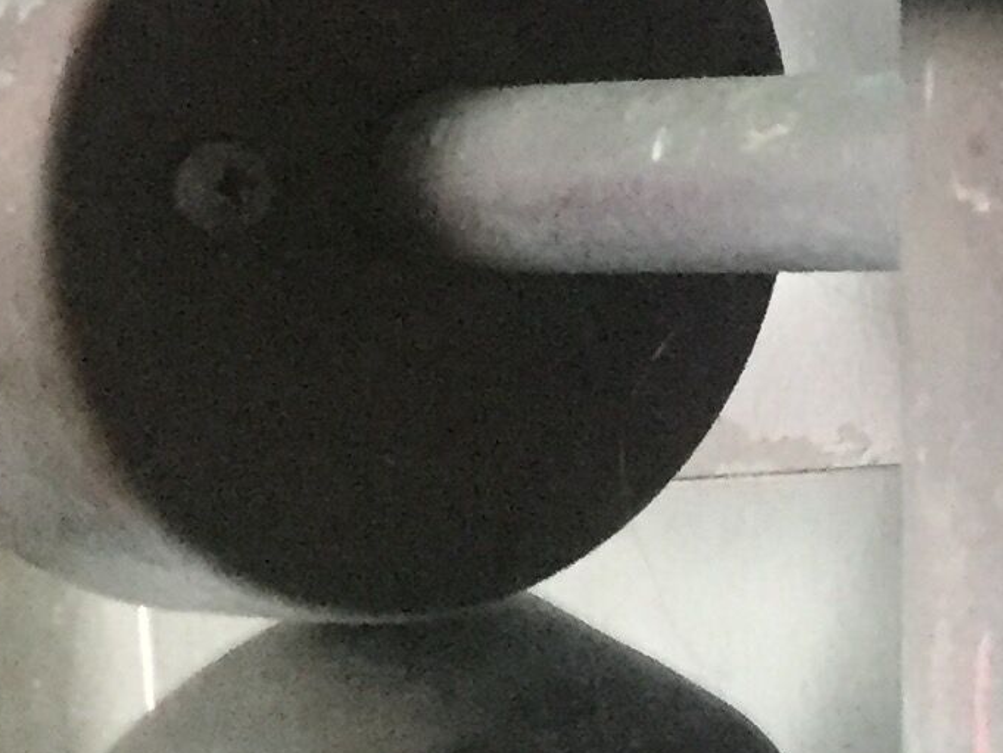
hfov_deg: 12.3
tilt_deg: -9.5
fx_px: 4028
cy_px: -466
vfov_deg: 10.2
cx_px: 2122
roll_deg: -1.1
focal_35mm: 139
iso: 250
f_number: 2.2
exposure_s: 1/17
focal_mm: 4.15
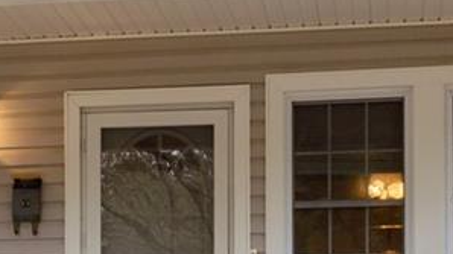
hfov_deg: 13.9
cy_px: 240
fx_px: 1812
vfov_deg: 8.0
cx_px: -55
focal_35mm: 151
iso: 400
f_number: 7.1
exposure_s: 1/80
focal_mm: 28
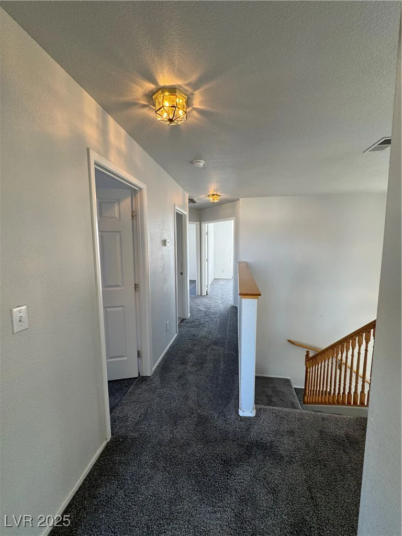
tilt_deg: -6.8
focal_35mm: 14
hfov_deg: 85.7
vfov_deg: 102.1
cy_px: 268
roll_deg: +0.0
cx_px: 201
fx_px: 217
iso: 125
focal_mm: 2.22
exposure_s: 1/120
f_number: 2.2
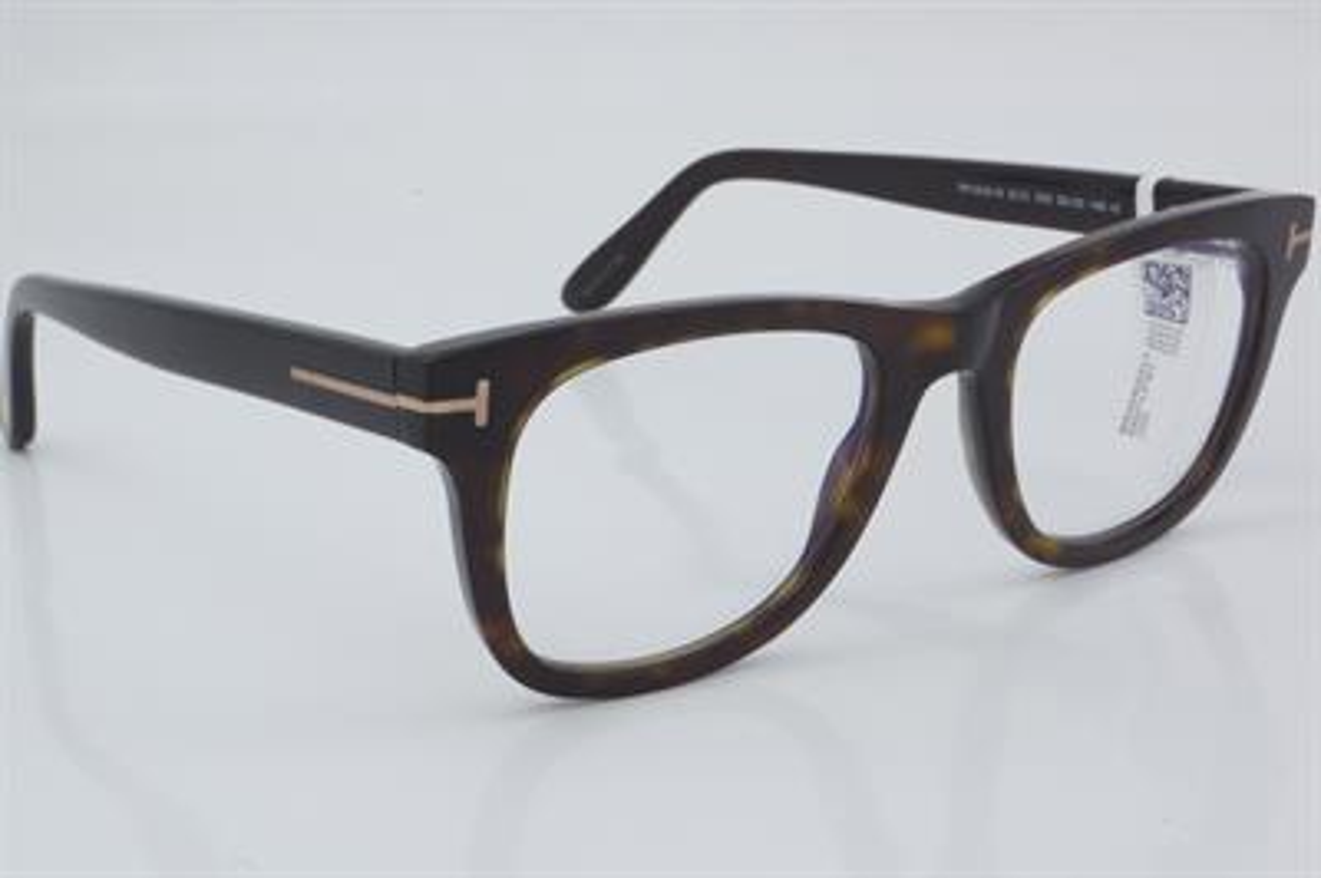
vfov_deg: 18.2
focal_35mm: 75
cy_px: 439
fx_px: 2750
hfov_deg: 27.0
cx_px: 660
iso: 100
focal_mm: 50
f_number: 32
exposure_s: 1/3
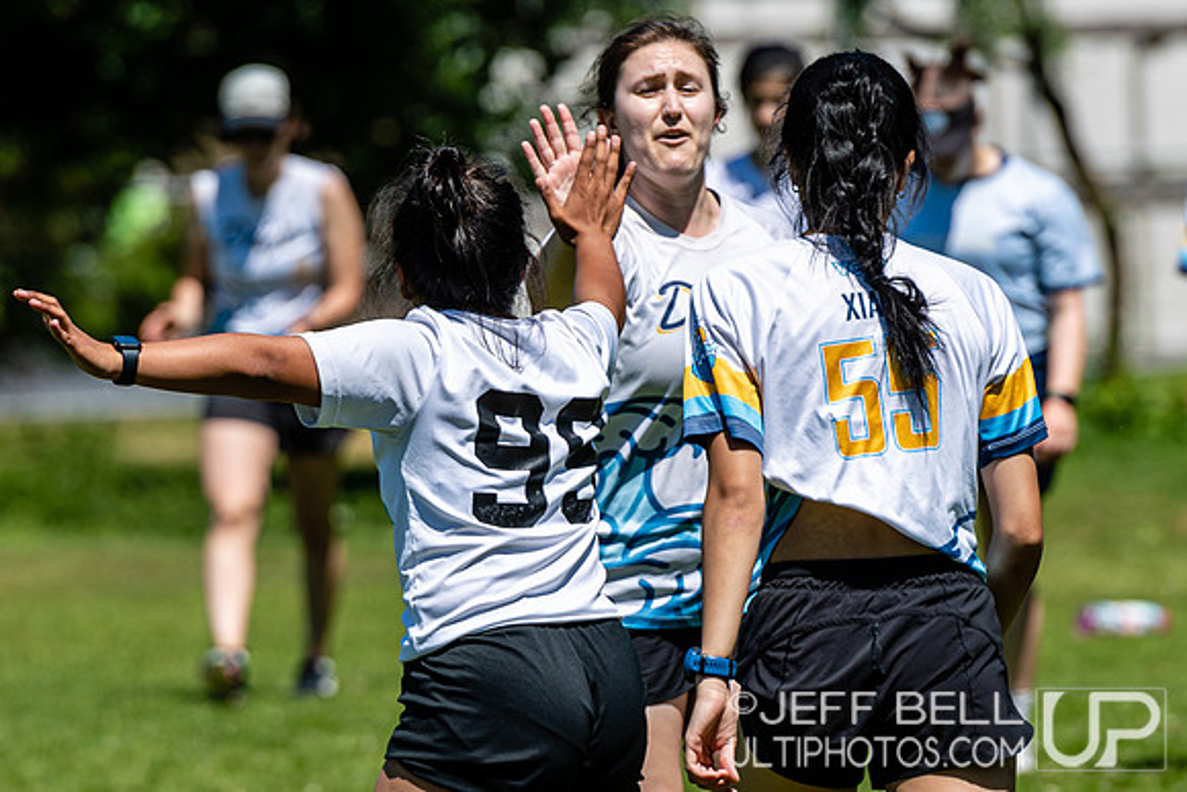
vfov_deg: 2.9
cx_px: 578
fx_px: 15593
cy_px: 448
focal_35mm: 473
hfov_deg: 4.4
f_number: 4
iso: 100
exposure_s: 1/2000
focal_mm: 200
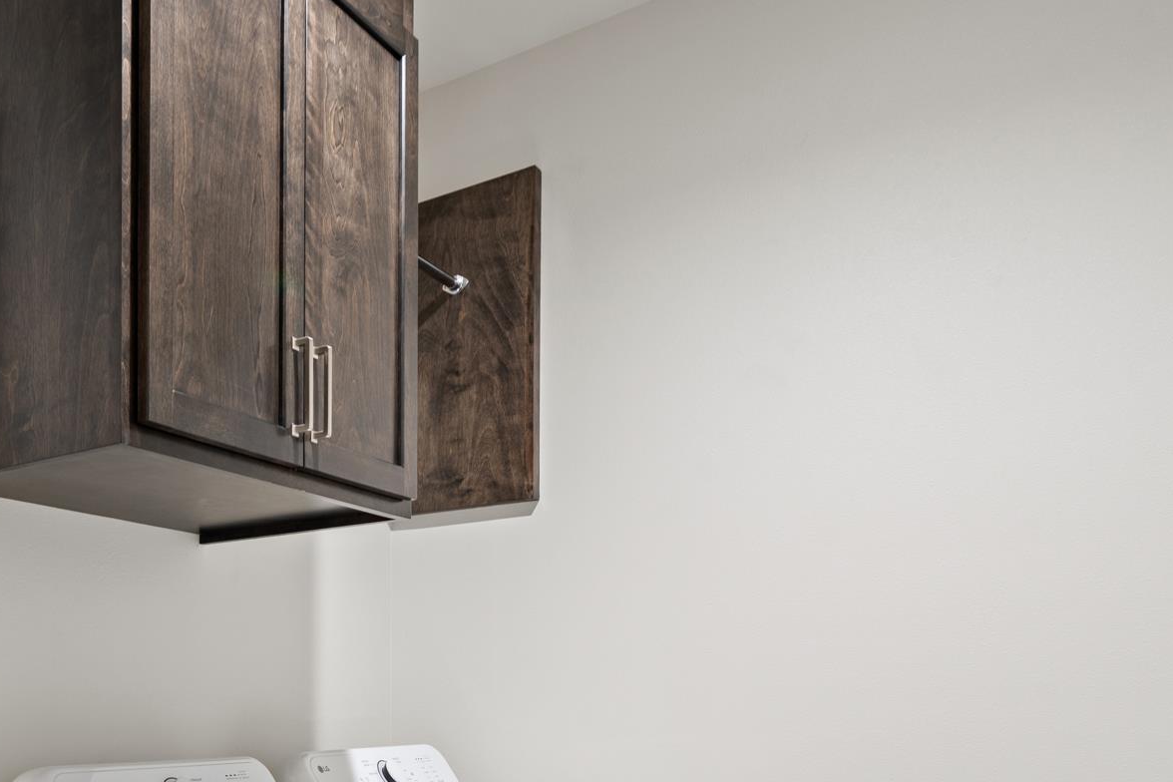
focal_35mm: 34
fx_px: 1108
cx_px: 132
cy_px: 688
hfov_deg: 50.0
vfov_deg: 36.7
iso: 250
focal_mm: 16
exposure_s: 2.5
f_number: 9
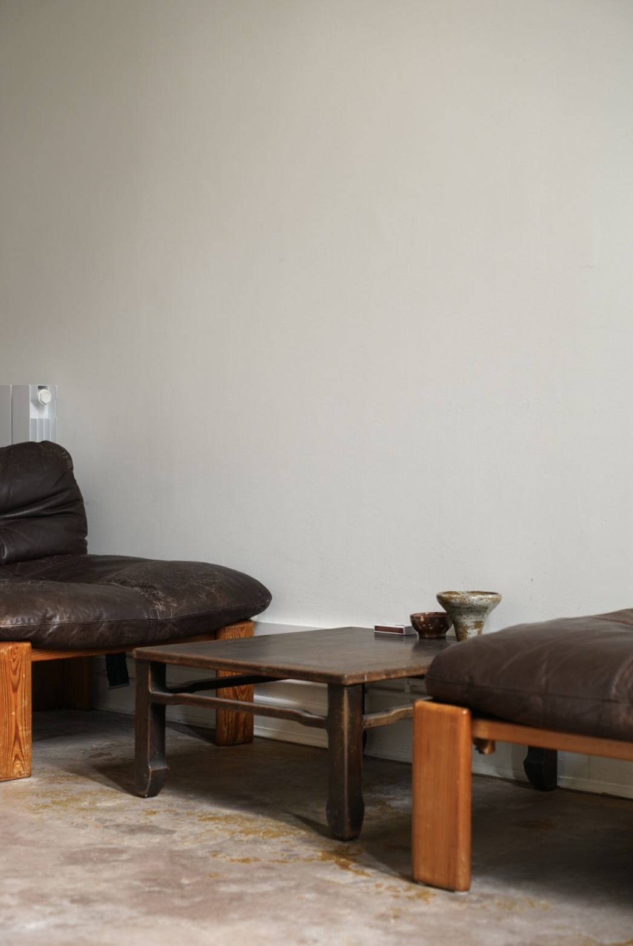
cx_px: 316
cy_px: 473
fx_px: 1606
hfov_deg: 22.3
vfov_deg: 32.9
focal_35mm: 61
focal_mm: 61
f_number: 4
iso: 640
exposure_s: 1/160
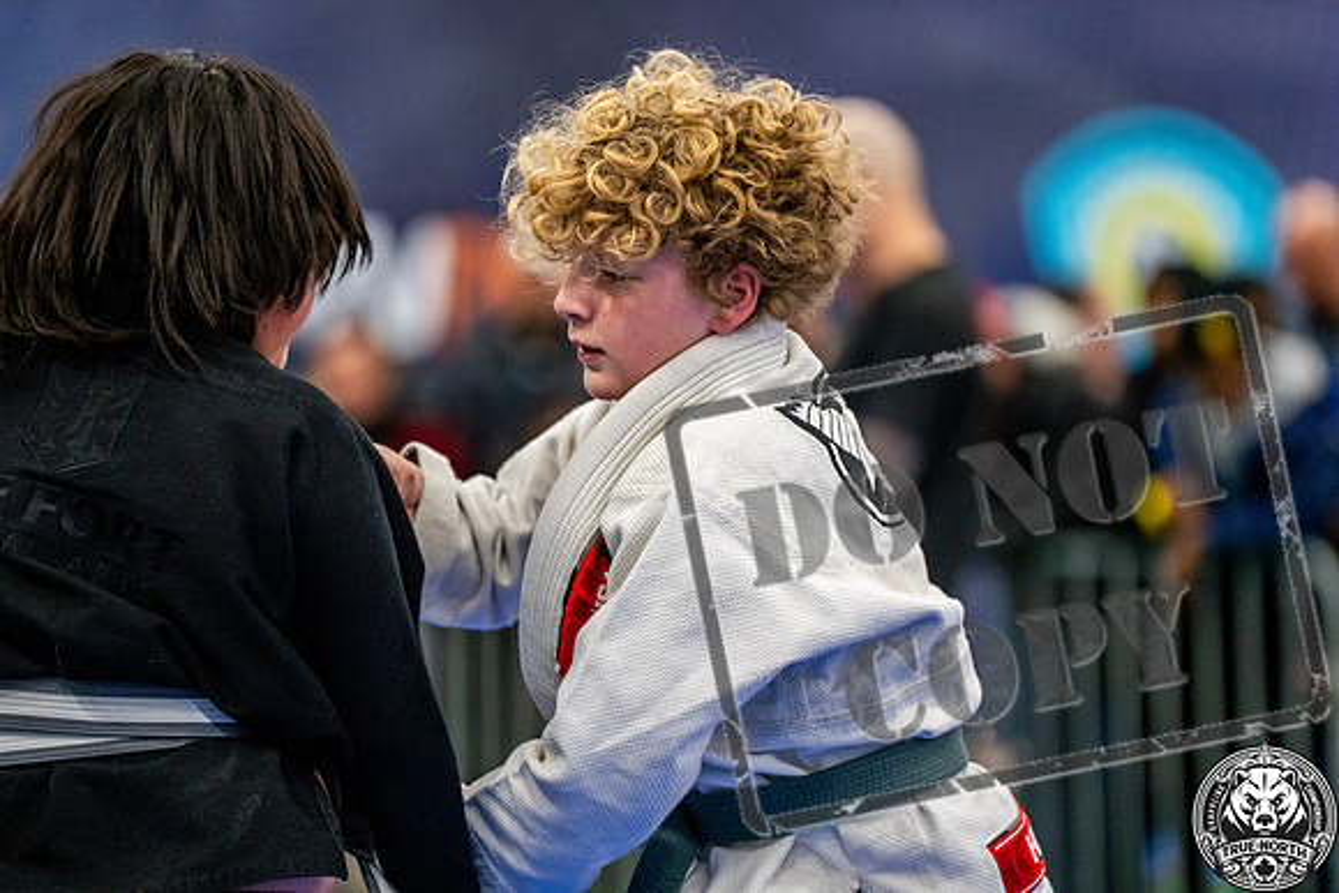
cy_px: 446
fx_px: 7217
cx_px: 670
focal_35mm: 194
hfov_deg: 10.6
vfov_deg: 7.1
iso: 5000
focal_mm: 194
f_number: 2.8
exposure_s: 1/500
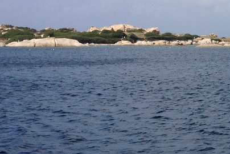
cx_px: 305
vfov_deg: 12.6
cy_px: 9
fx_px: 690
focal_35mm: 108
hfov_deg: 17.6
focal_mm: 4.28
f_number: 2.4
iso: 64
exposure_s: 1/2304
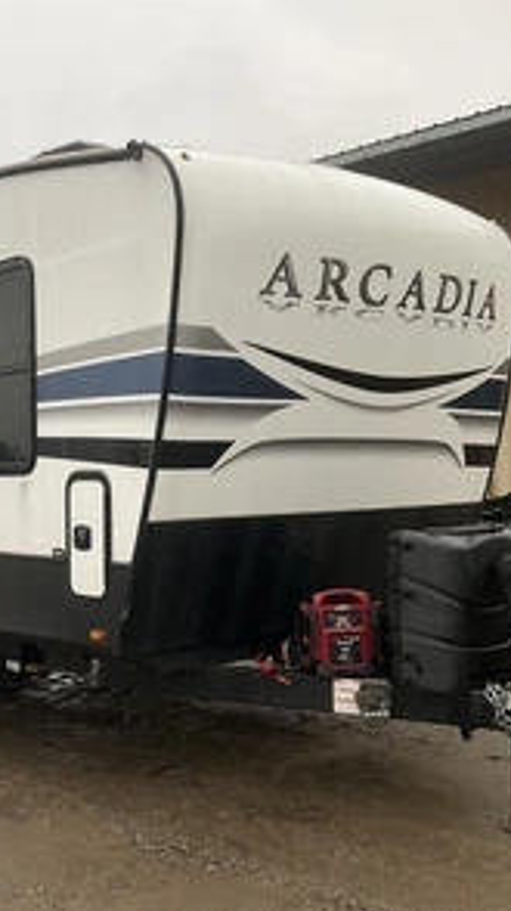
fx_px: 1038
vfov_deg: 47.4
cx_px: 87
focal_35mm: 43
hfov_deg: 27.0
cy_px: 456
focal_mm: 3
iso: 50
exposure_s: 1/122
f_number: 1.8
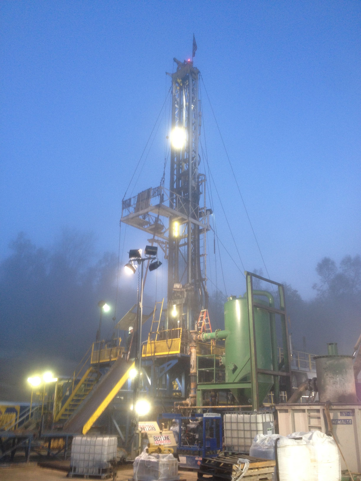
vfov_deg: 52.6
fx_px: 487
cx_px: 180
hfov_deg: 40.7
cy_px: 240
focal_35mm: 35
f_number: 2.4
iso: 80
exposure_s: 1/20
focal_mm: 4.28
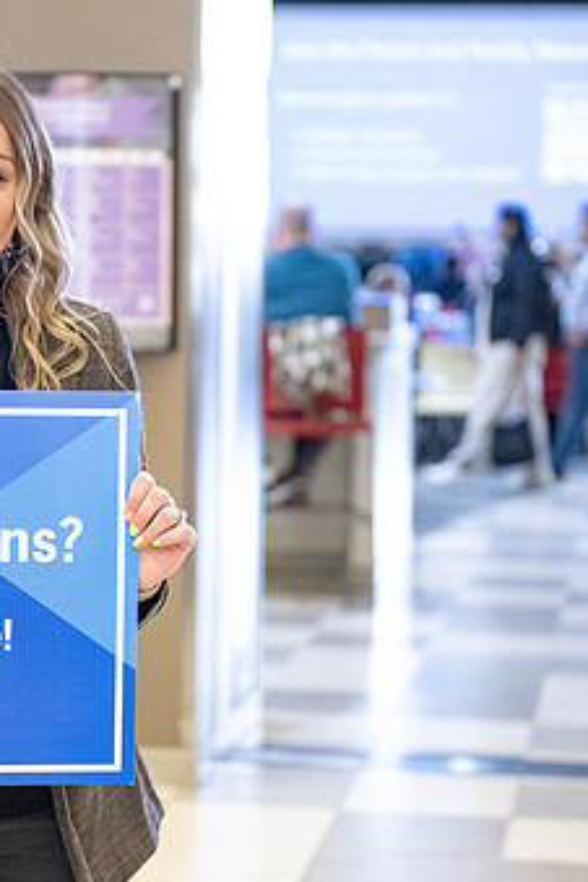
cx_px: 224
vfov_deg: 19.3
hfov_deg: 12.9
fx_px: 2597
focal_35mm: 106
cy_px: 477
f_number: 2.8
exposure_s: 1/320
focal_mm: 62
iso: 8000
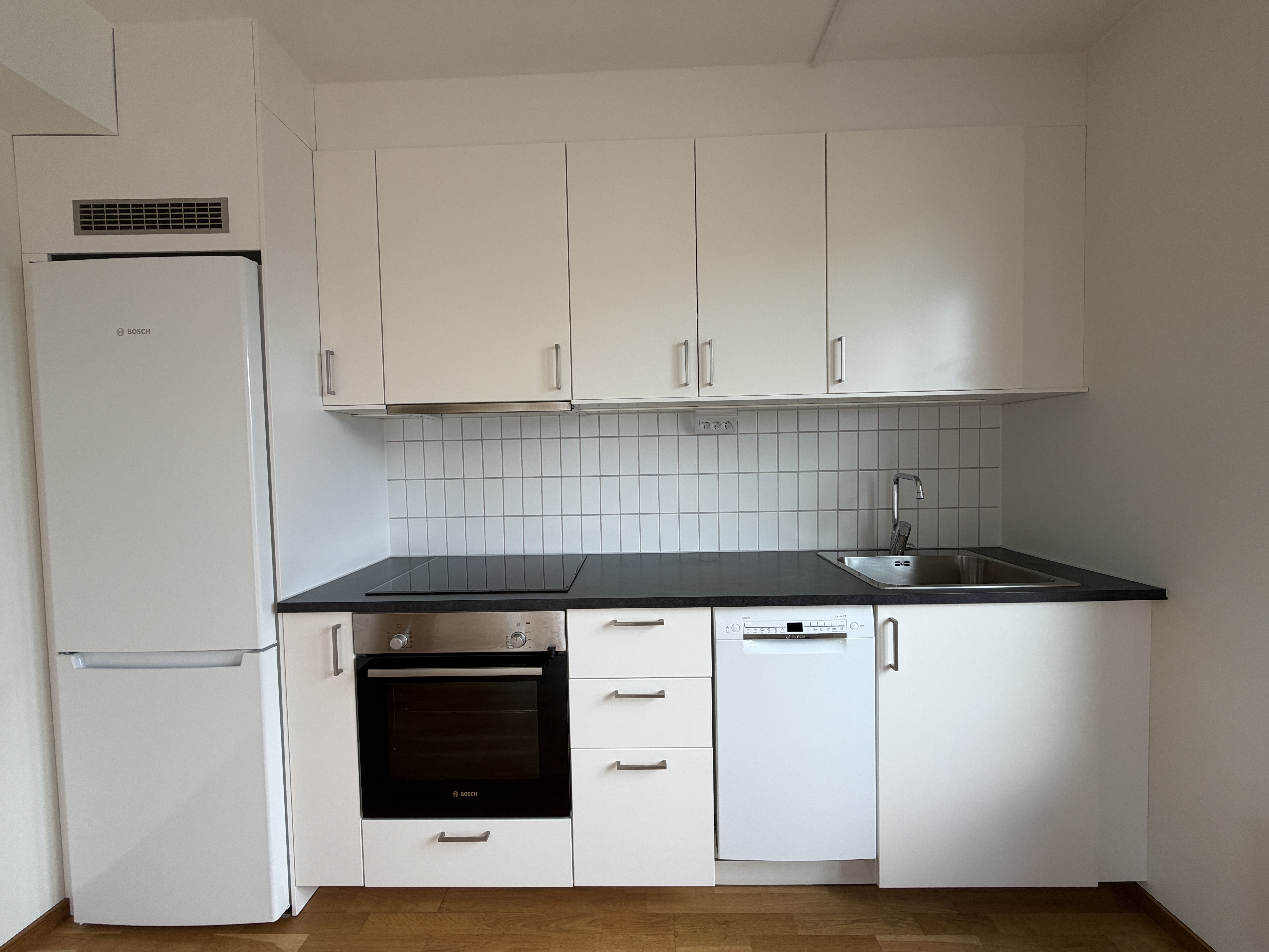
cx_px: 634
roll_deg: +1.8
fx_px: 513
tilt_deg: -2.3
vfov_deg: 85.7
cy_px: 476
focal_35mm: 14
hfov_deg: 102.1
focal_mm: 2.22
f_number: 2.2
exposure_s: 1/121
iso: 80
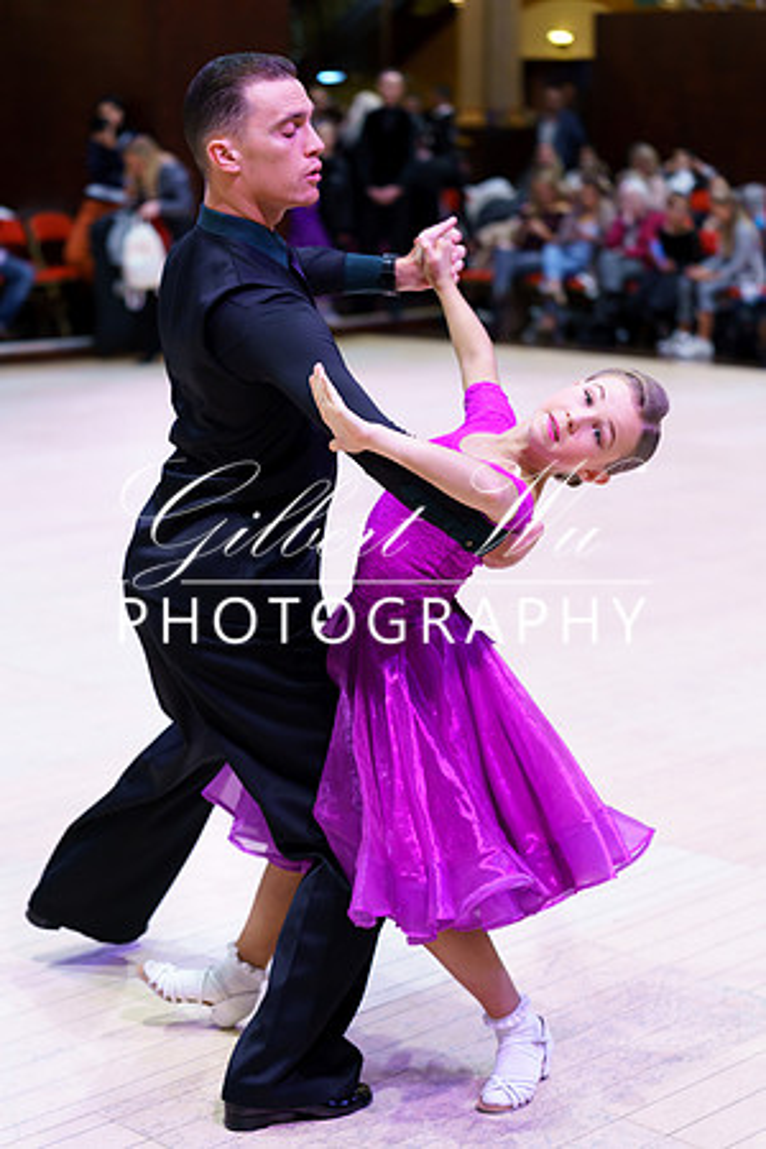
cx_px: 383
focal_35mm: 70
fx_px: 2234
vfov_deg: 28.8
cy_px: 574
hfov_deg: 19.5
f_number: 2.8
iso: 1600
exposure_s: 1/200
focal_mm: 70
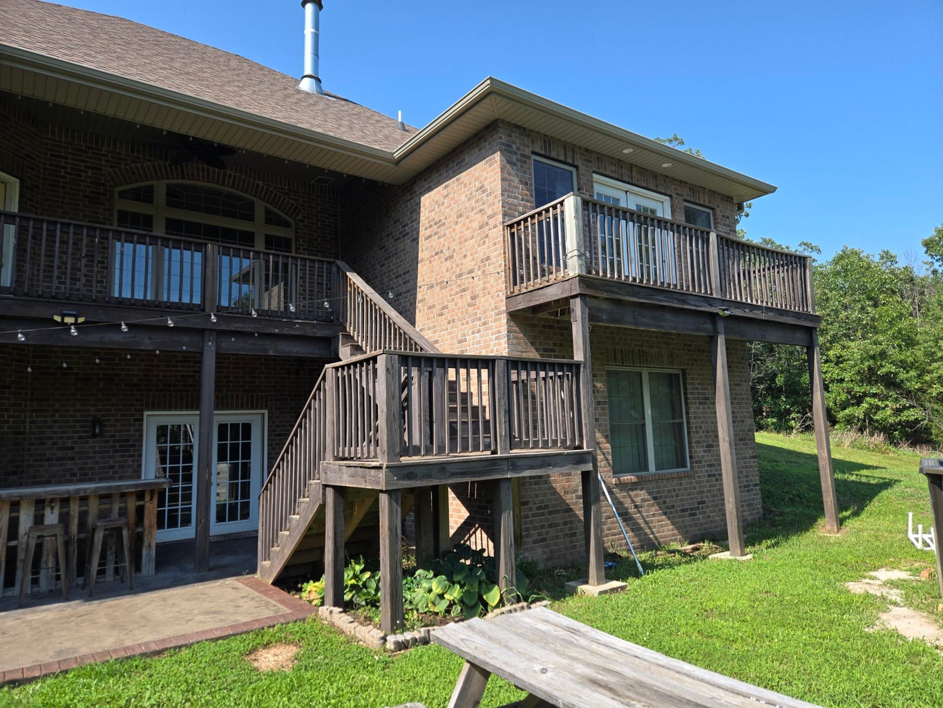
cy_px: 354
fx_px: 627
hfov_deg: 73.9
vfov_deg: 58.9
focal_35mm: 23
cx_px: 472
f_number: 1.8
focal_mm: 5.4
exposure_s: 1/2572
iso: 80
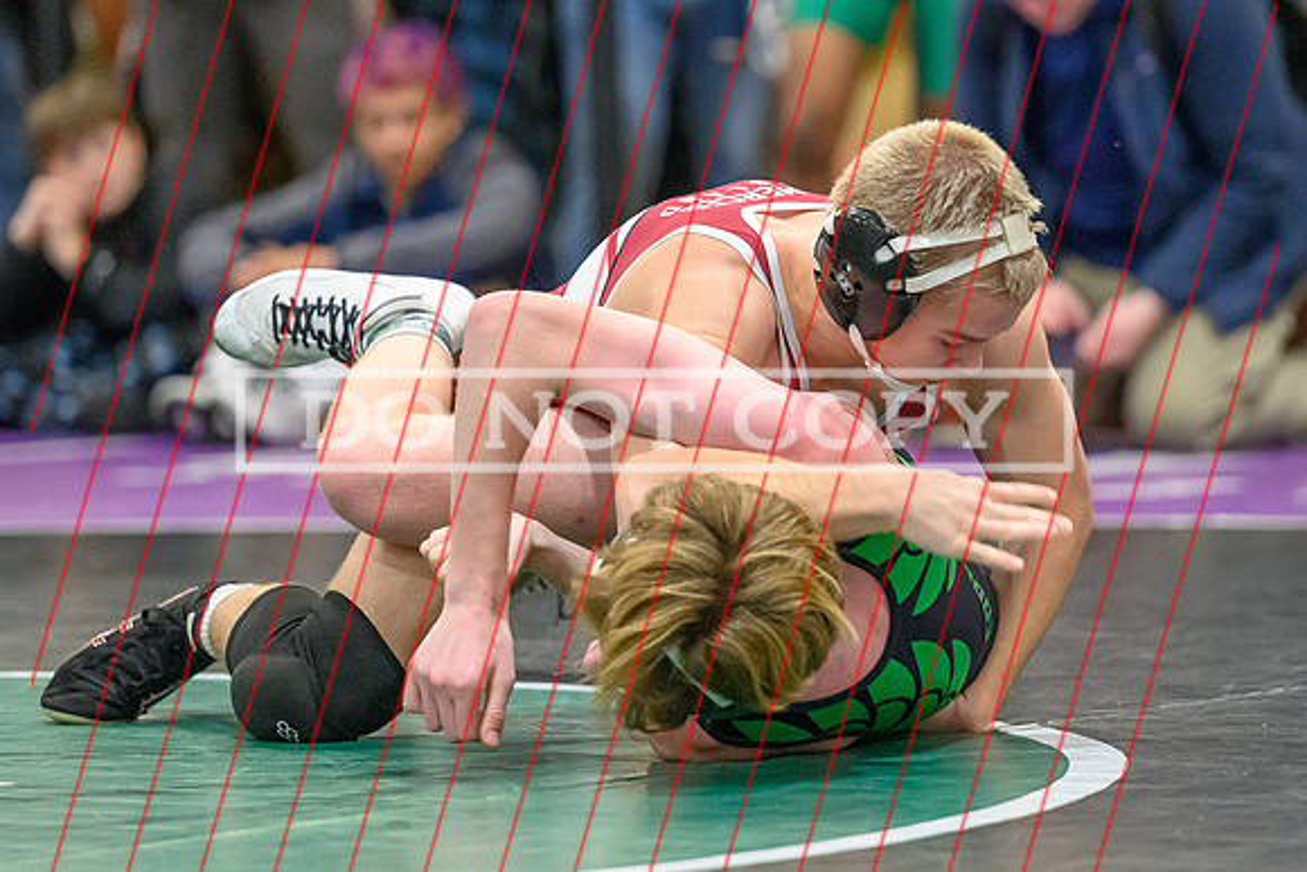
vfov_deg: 5.6
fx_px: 8992
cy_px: 302
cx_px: 719
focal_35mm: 248
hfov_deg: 8.3
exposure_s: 1/800
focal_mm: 160
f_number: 2.8
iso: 11400
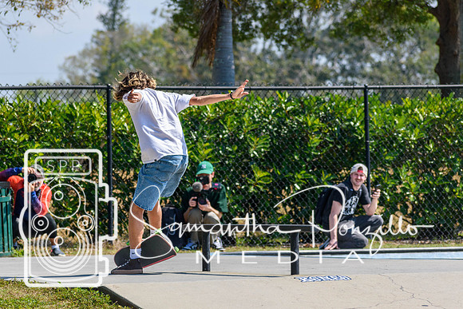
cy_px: 154
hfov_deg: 8.6
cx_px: 232
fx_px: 3087
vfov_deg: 5.7
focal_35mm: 240
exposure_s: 1/2000
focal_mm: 160
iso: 360
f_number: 5.6
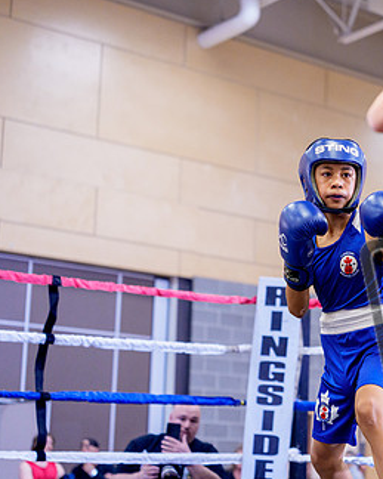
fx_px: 1191
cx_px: 364
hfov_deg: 17.9
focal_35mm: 84
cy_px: 265
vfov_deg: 22.7
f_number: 2
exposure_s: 1/1000
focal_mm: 50
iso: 3200
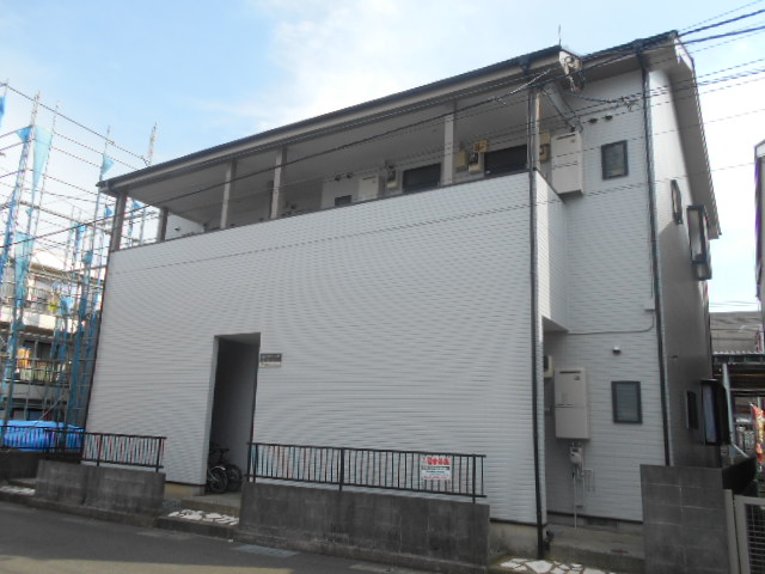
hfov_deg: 67.3
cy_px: 287
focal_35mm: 26
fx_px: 575
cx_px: 382
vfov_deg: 53.1
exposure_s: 1/640
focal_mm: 4.6
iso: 80
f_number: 3.2
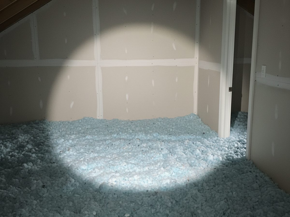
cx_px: 145
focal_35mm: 23
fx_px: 193
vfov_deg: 58.9
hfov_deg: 73.9
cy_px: 108
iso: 829
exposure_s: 1/779
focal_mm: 6.4
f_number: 1.8
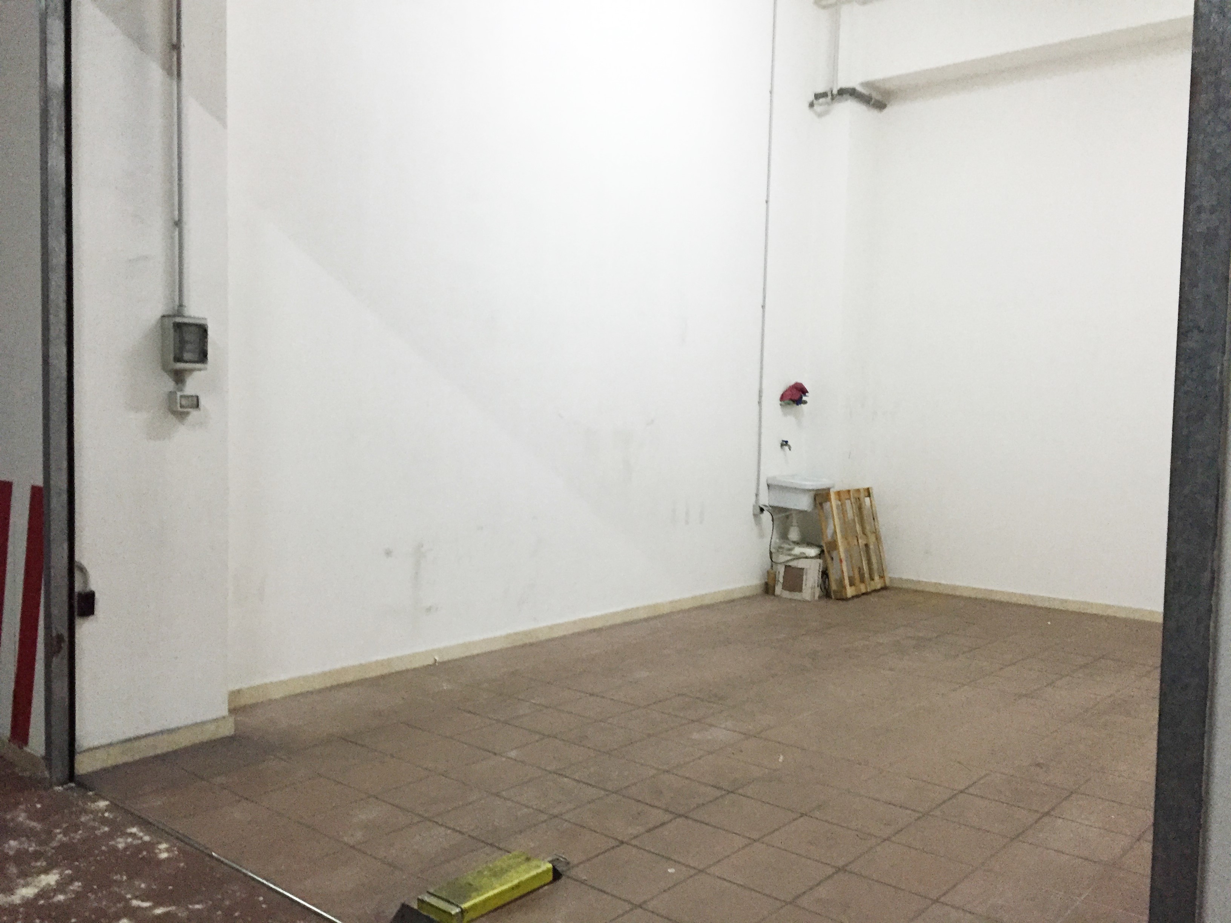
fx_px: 1031
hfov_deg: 61.7
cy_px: 462
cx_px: 616
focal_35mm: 29
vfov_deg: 48.2
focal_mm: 4.15
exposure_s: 1/33
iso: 200
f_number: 2.2
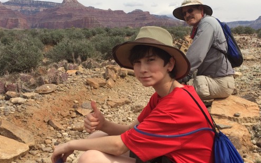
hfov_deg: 39.7
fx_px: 355
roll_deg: +0.4
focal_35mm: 50
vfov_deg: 25.8
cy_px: 86
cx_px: 178
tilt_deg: -6.3
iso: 32
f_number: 2.2
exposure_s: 1/2933
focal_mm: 4.15
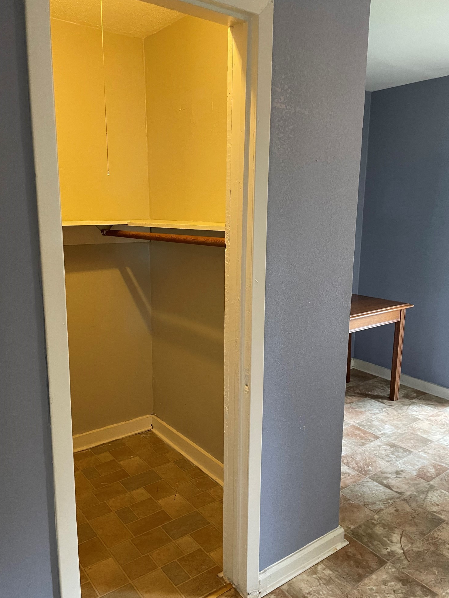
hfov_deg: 51.4
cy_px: 298
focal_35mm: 27
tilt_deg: -12.1
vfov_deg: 65.3
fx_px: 467
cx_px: 220
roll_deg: +0.7
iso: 200
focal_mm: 4.2
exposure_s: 1/60
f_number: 1.6
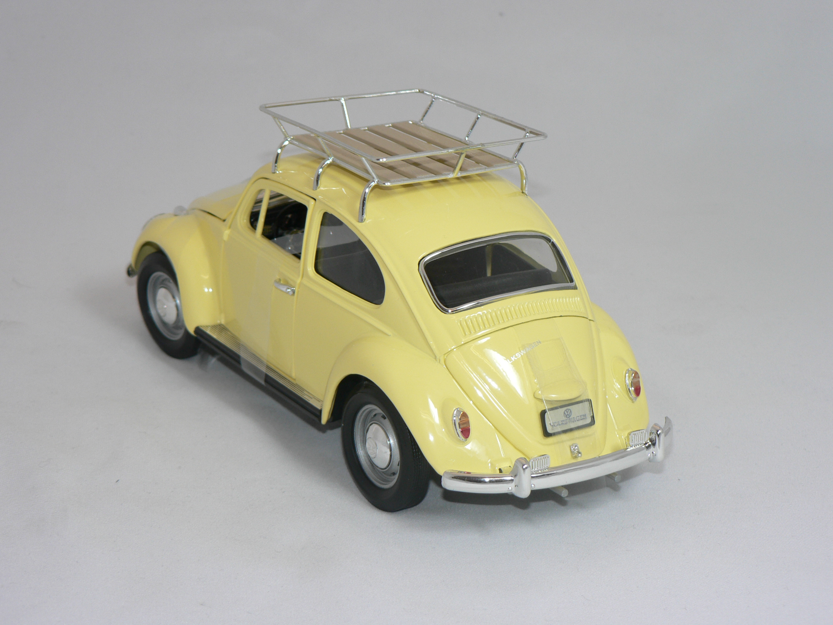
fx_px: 1829
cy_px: 312
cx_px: 416
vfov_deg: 19.4
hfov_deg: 25.7
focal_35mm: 76
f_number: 3.2
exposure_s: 1/60
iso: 80
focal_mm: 12.6
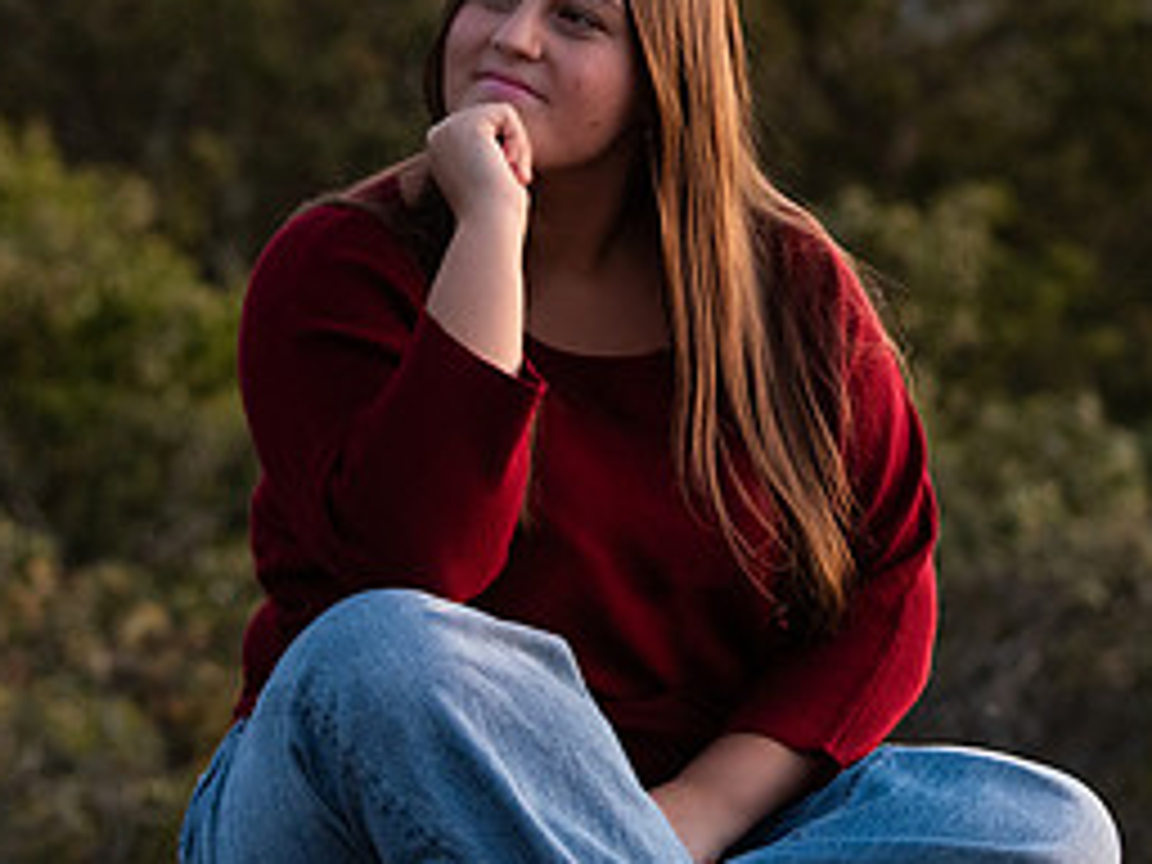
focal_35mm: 207
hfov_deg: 9.6
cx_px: 594
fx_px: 6889
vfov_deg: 7.2
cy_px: 241
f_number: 3.5
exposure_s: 1/200
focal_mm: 95
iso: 2000
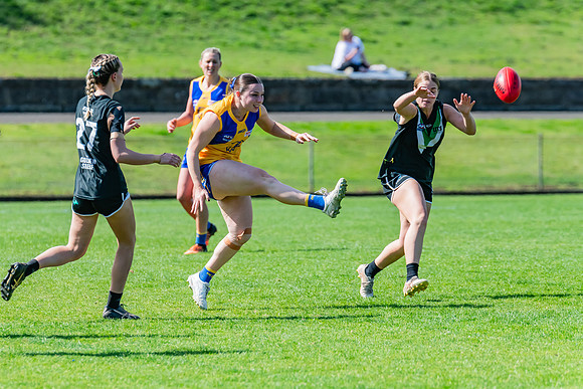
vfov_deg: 2.8
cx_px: 262
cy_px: 186
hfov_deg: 4.3
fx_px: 7829
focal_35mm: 483
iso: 800
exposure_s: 1/1600
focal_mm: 420
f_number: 8
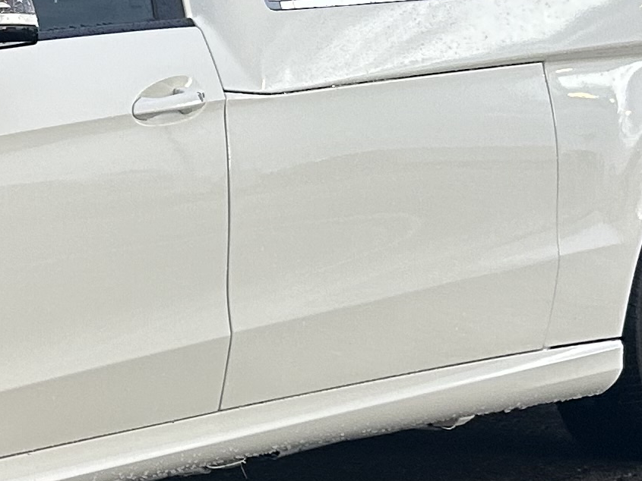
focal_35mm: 124
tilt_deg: +0.8
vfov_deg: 11.9
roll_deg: -0.4
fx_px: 2300
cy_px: 96
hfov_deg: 14.8
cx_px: -306
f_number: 1.5
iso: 125
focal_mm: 5.7
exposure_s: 1/64
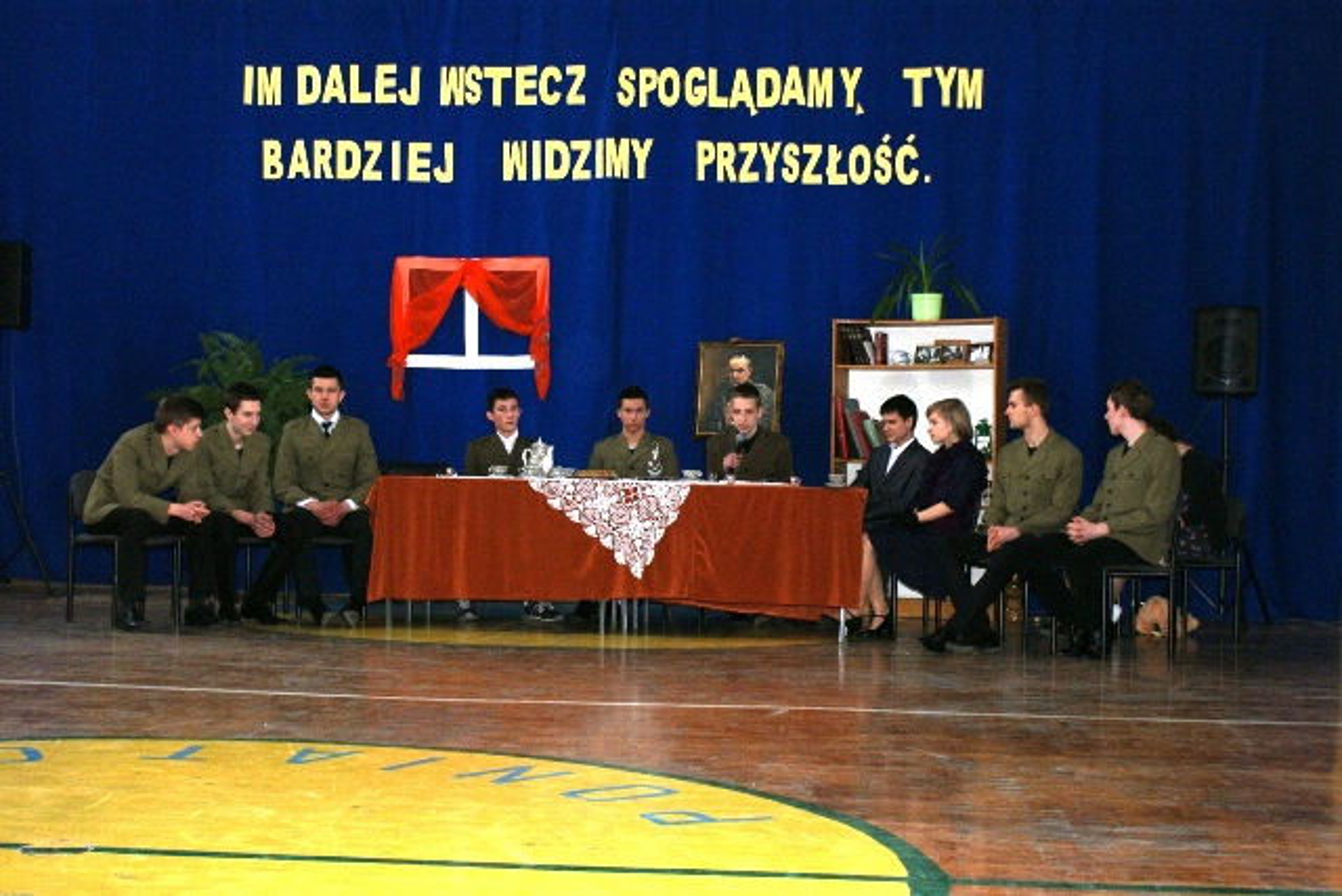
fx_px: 1957
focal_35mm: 52
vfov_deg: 25.8
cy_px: 448
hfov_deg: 37.8
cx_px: 671
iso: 400
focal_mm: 35
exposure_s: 1/60
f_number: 5.6
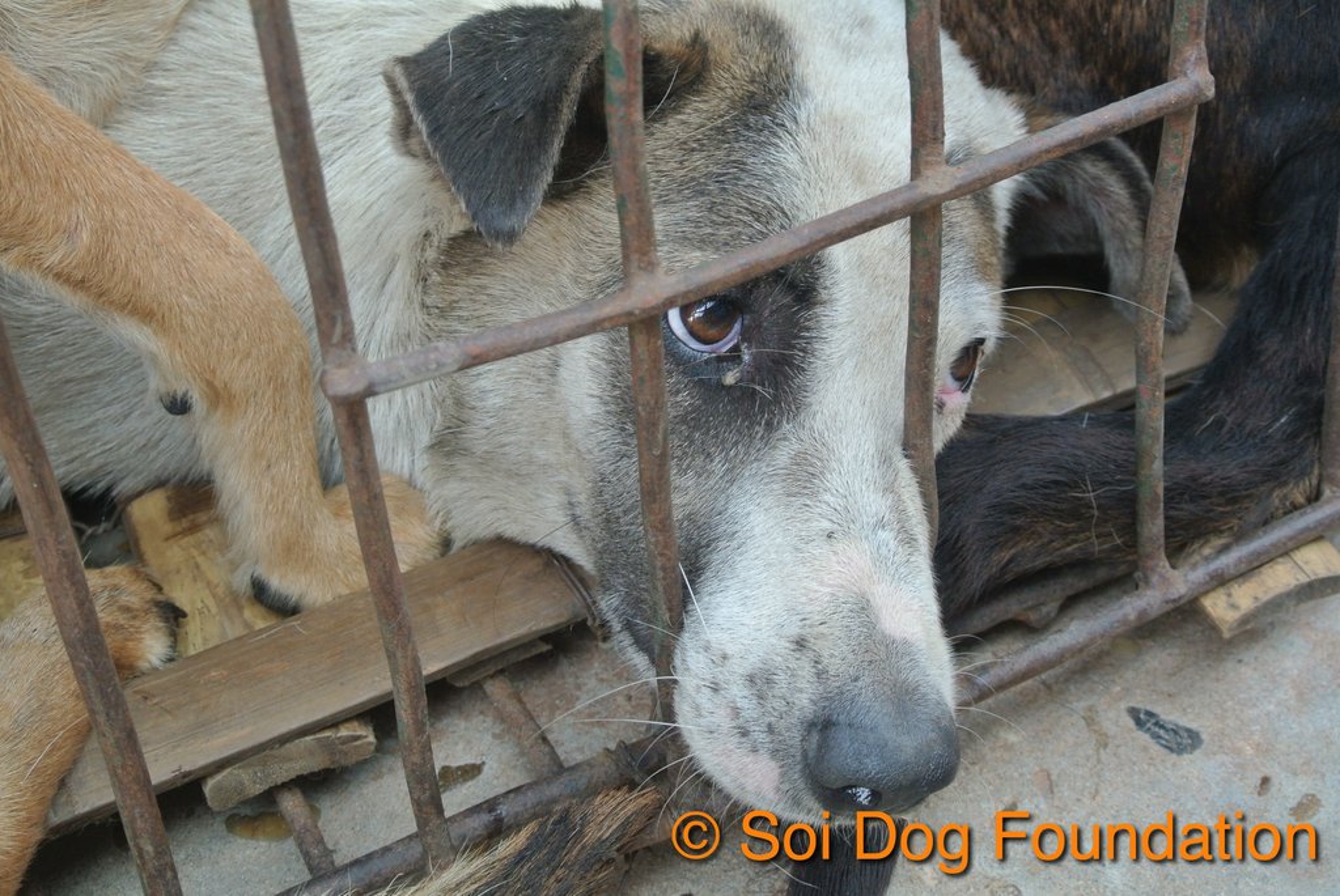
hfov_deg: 29.6
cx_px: 670
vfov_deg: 20.1
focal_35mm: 68
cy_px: 448
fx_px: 2534
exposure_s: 1/60
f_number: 5.3
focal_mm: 25.2
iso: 400
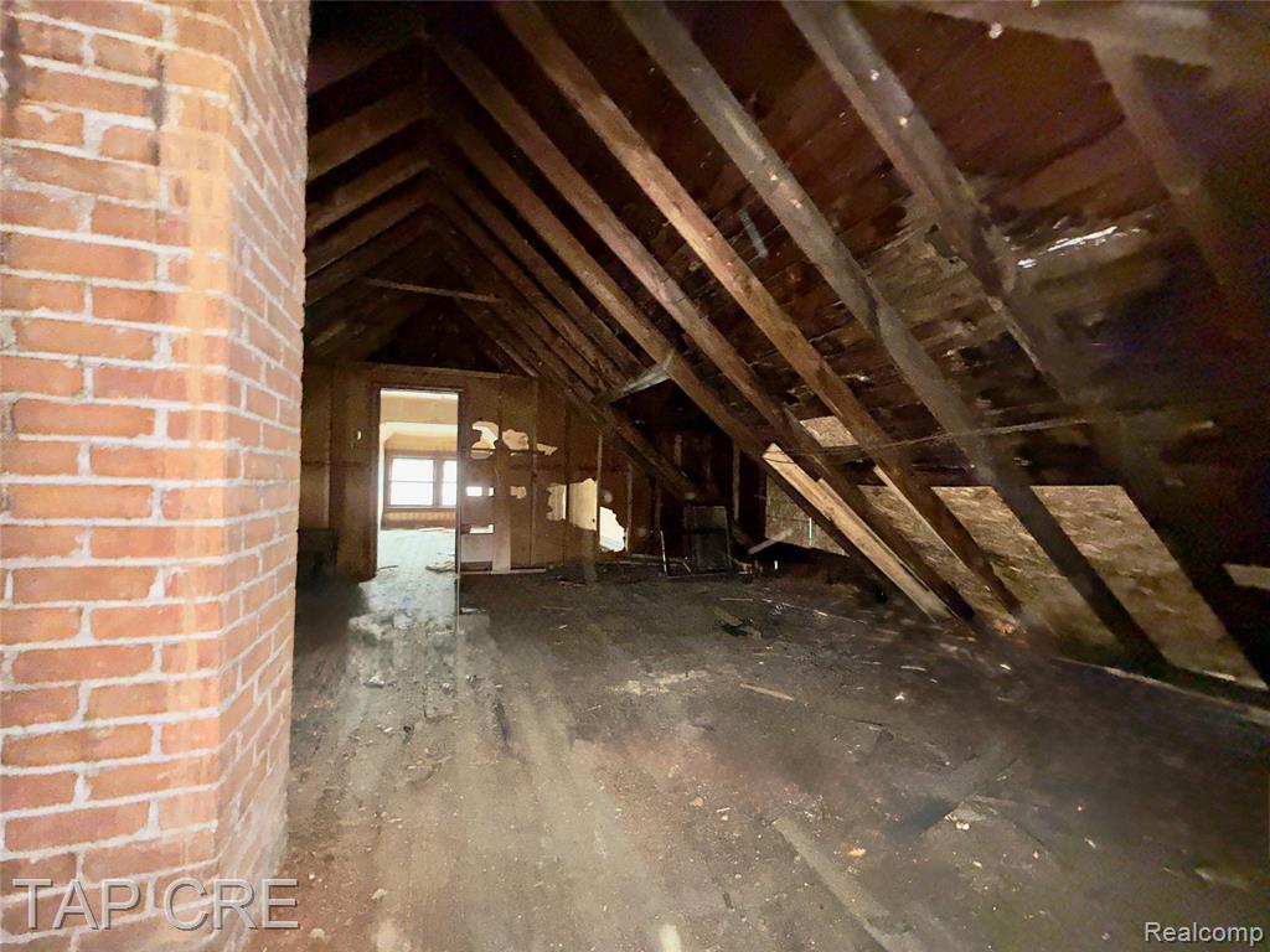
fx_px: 514
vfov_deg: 85.7
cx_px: 635
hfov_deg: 102.1
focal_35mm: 14
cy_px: 476
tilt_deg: +0.2
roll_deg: -1.0
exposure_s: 1/16
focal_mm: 2.22
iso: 1250
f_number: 2.2
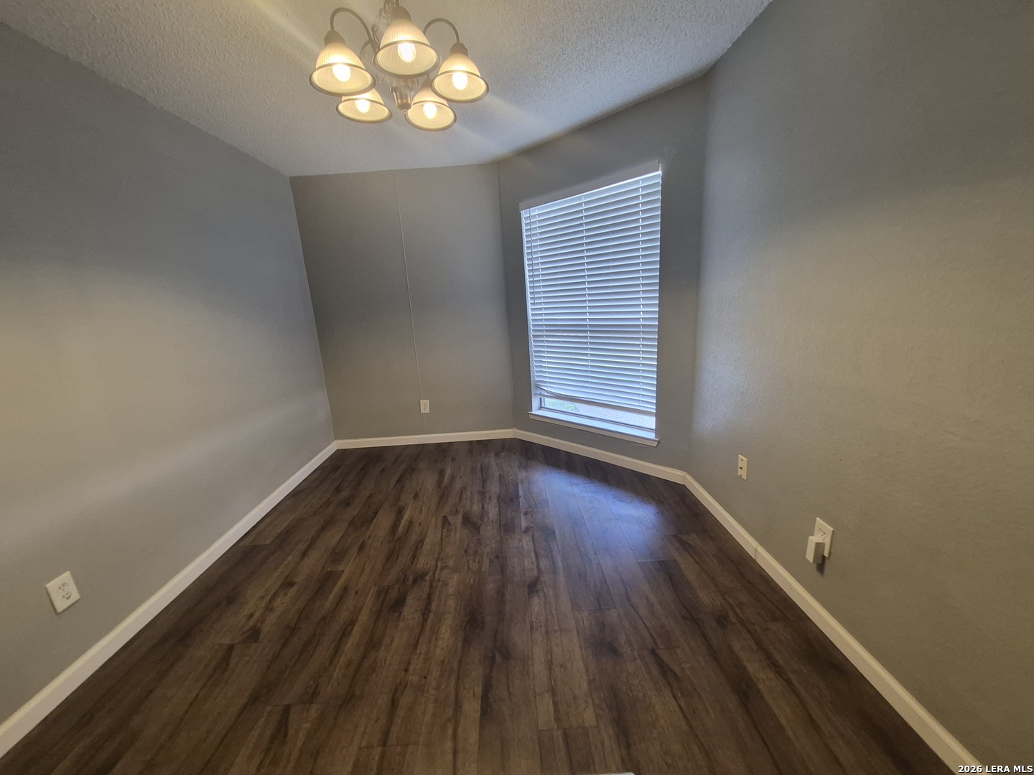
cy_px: 388
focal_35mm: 13
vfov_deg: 89.9
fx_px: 388
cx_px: 517
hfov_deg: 106.2
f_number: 2.2
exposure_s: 1/60
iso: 200
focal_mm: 1.74
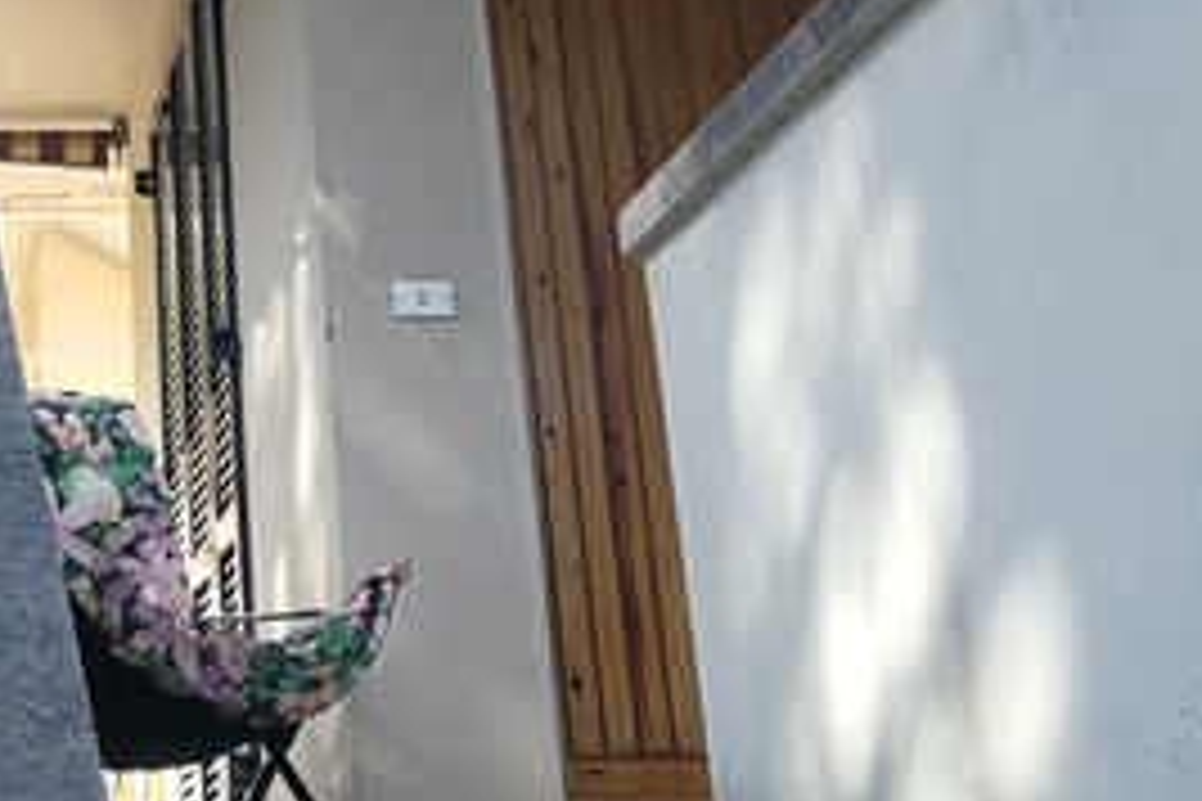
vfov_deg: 21.1
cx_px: 9
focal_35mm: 63
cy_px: 94
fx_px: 2103
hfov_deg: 29.8
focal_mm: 3.95
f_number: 2.2
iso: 50
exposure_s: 1/112
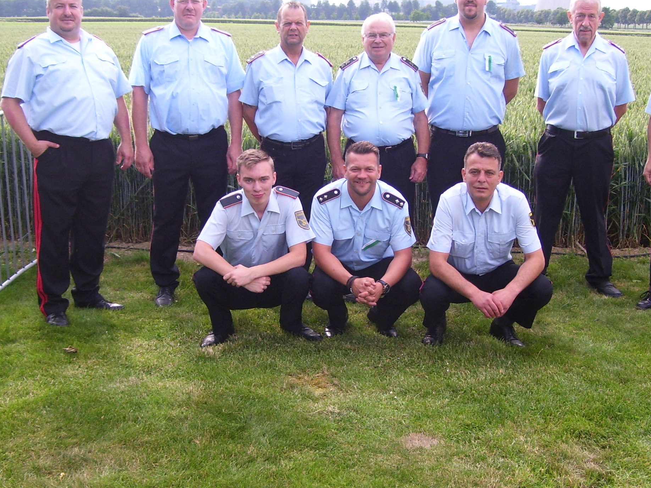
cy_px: 261
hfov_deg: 36.8
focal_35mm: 52
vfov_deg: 28.0
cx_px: 355
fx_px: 978
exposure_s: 1/350
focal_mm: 6
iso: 80
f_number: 2.7
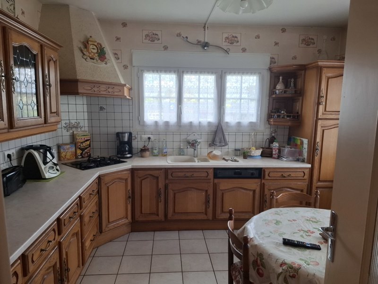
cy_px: 142
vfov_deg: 58.9
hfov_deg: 73.9
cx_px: 189
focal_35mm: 23
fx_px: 251
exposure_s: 1/100
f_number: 1.8
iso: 64
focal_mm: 5.54
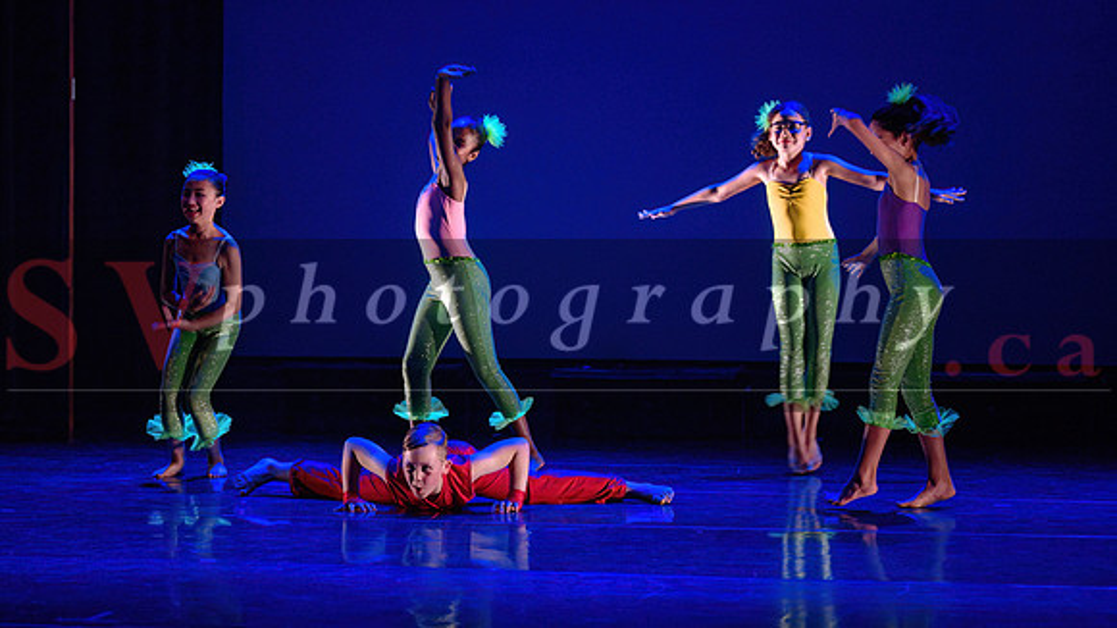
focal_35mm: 133
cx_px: 556
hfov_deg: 16.1
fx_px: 3942
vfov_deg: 9.1
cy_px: 193
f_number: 2.8
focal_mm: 102
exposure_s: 1/160
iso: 1600
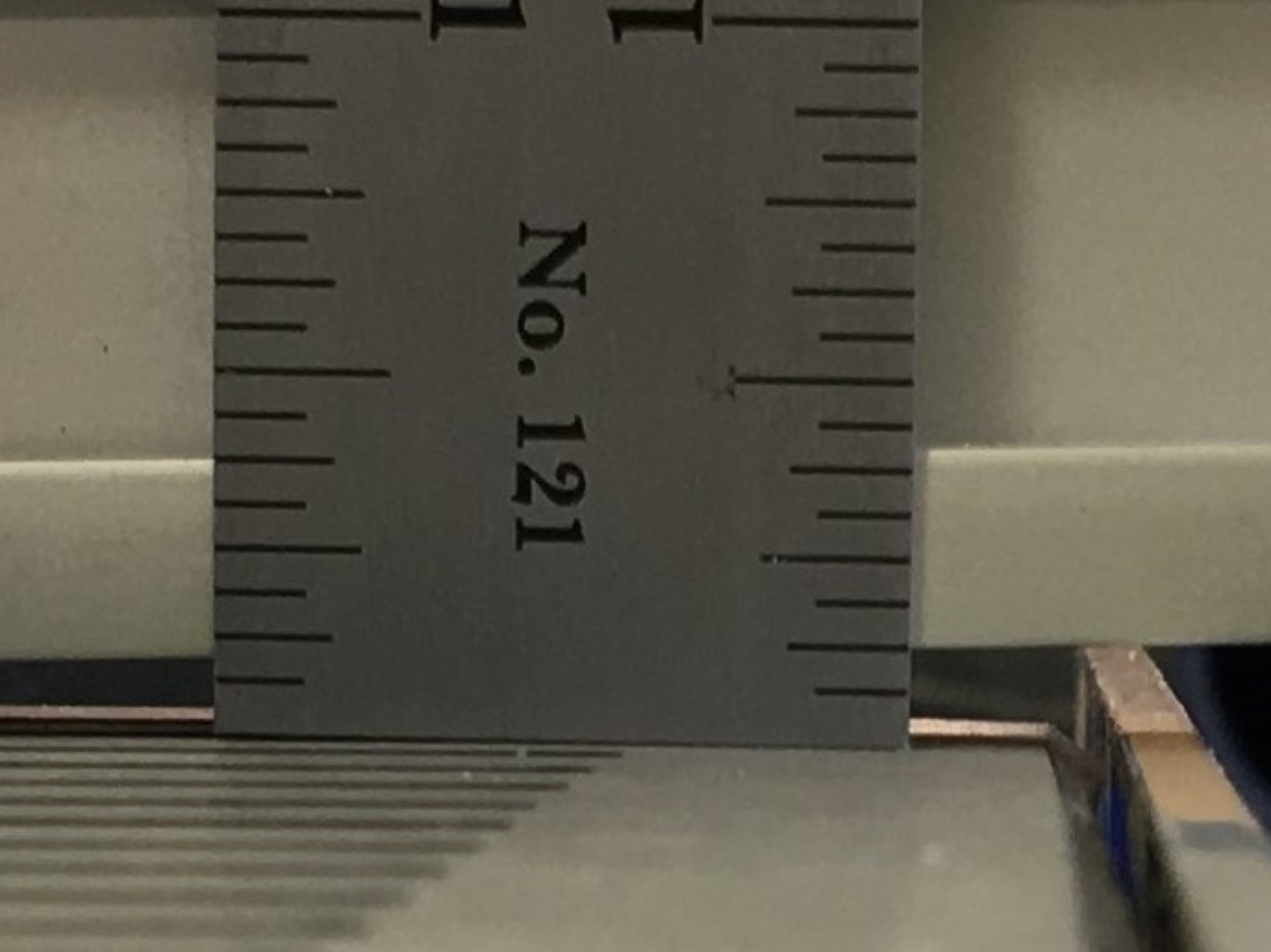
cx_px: 636
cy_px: 476
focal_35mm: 29
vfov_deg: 48.2
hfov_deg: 61.7
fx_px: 1064
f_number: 2.2
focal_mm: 4.15
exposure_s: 1/30
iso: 40
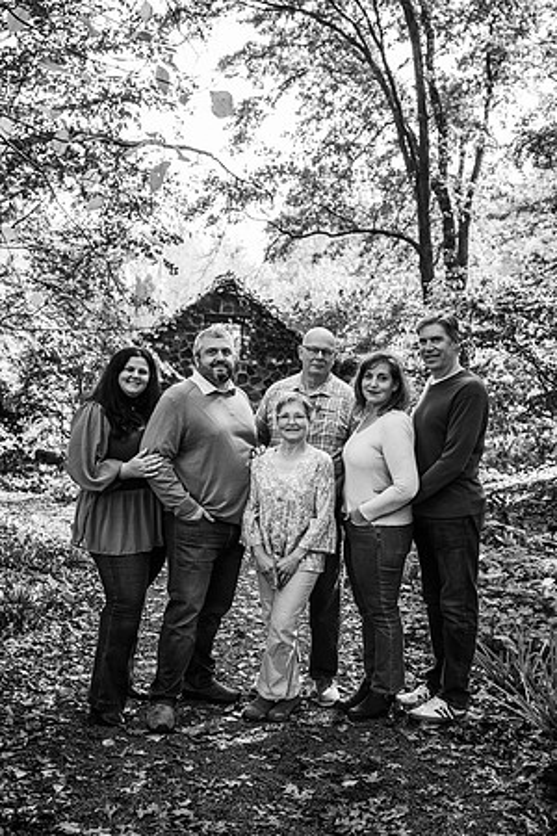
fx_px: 975
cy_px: 418
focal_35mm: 42
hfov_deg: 31.9
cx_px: 278
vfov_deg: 46.4
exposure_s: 1/250
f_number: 4.5
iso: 500
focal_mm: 42
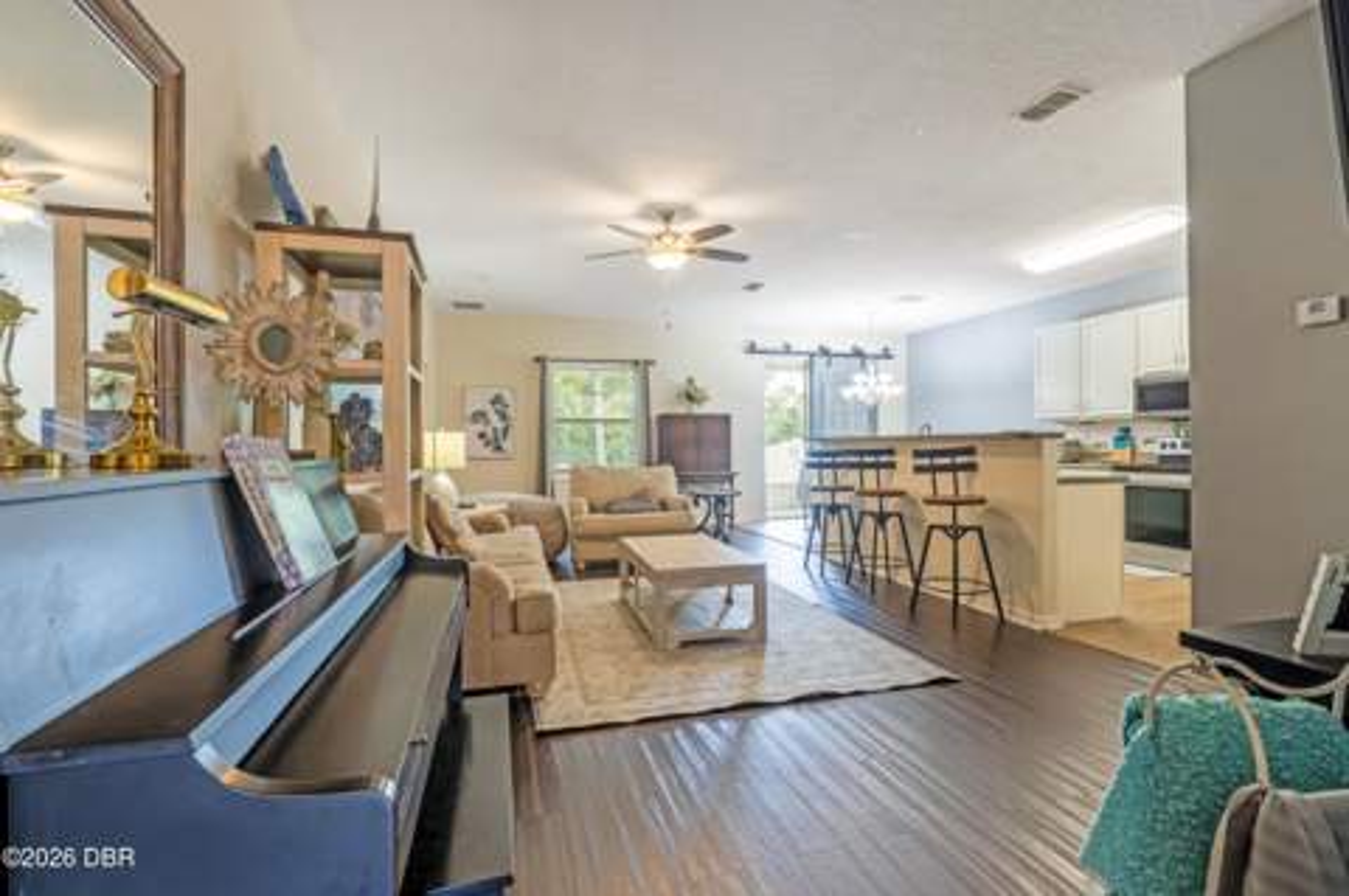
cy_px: 448
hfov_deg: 95.0
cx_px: 674
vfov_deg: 71.9
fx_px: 618
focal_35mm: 16
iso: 320
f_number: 9
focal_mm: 11
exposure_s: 1/40
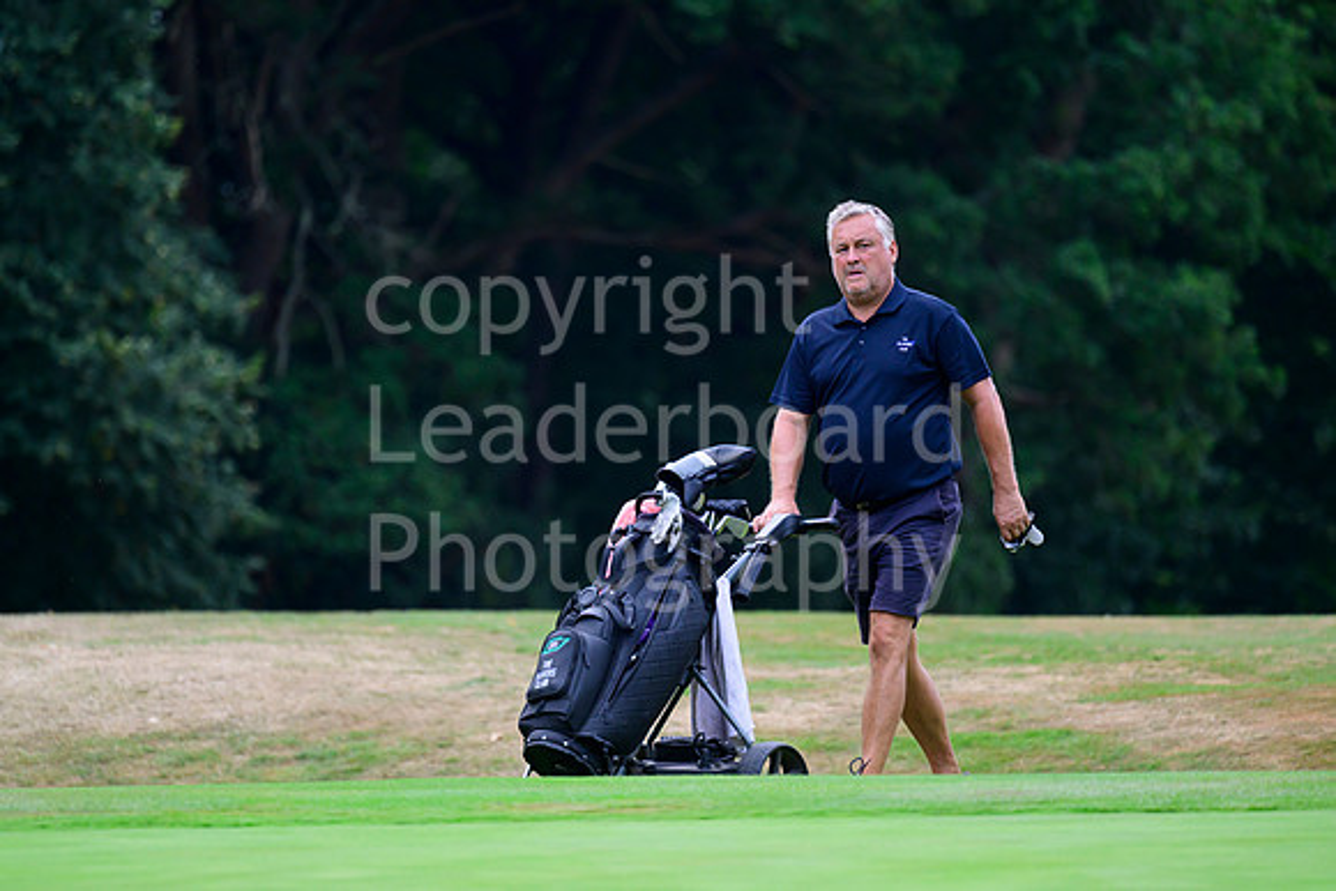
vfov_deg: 3.4
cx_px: 668
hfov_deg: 5.2
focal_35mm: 400
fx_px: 14847
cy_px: 446
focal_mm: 400
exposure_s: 1/1600
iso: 1000
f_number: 5.6
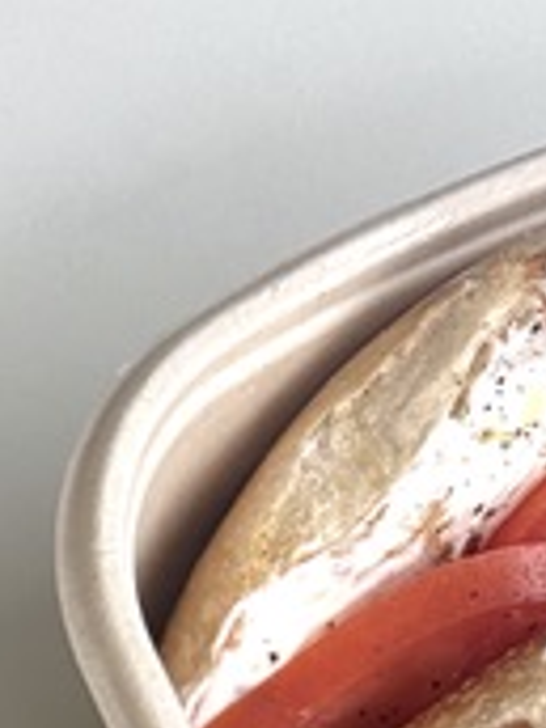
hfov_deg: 8.3
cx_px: -1029
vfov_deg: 10.2
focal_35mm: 155
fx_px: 3260
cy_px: 2023
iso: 50
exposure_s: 1/782
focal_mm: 5.96
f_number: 1.6
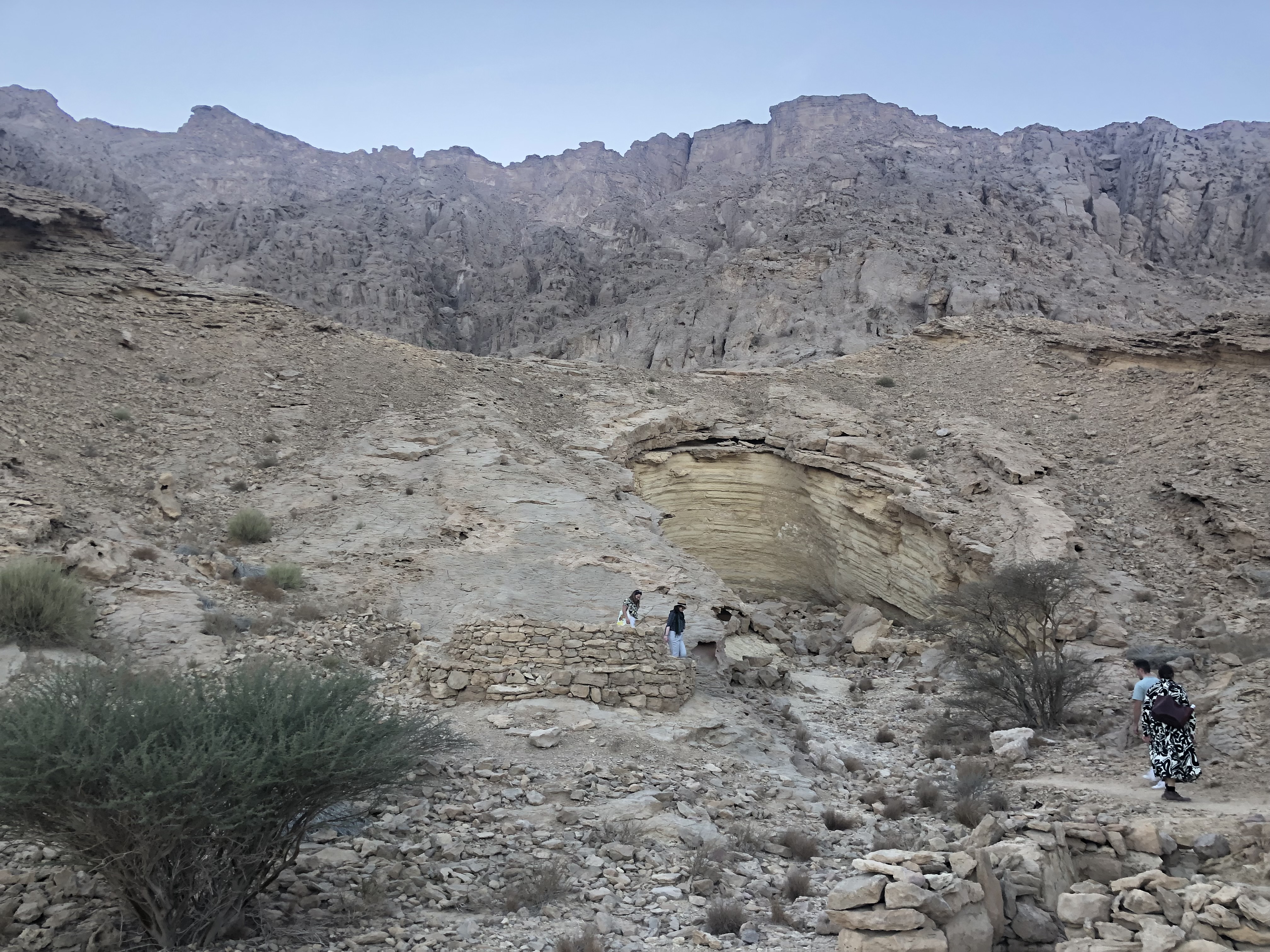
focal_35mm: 28
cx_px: 635
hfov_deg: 63.4
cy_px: 476
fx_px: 1027
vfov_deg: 49.7
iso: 20
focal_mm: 3.99
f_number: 1.8
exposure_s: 1/211
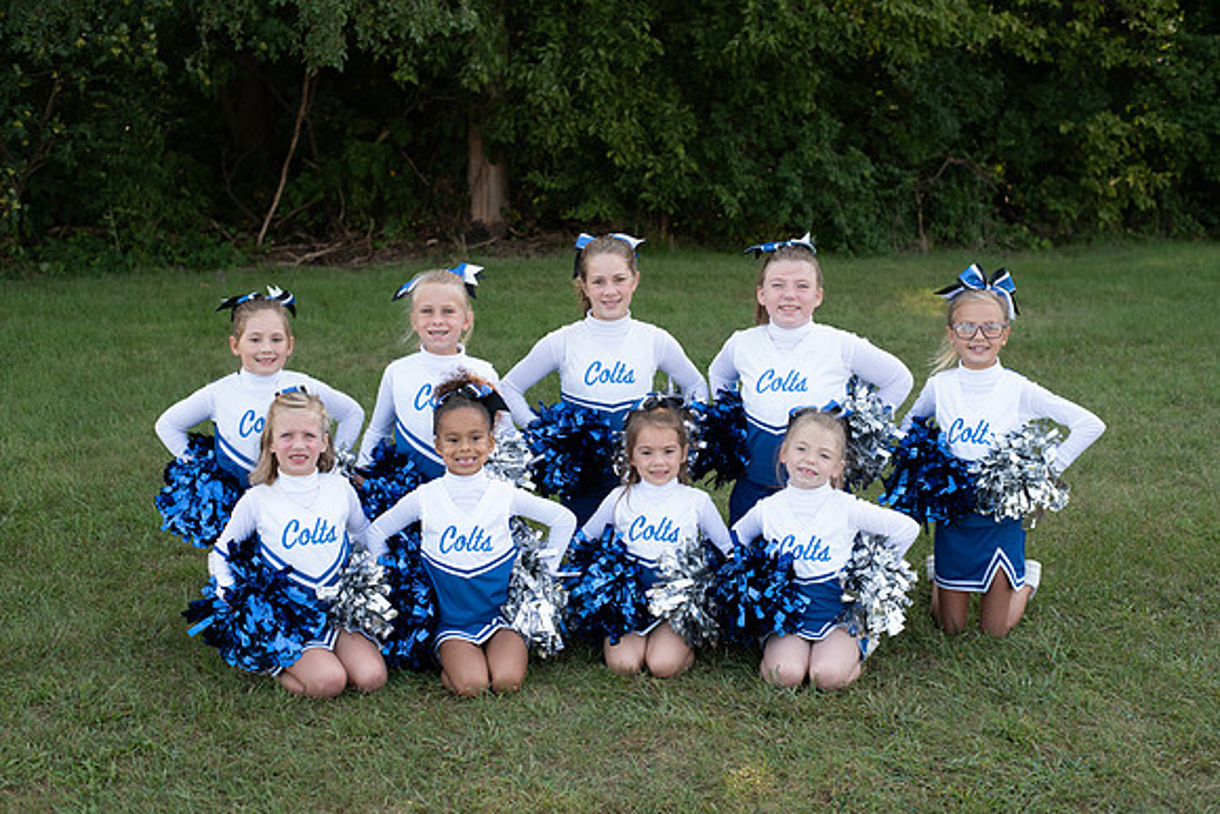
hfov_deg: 39.6
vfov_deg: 27.0
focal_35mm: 50
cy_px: 407
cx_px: 610
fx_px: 1695
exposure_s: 1/1250
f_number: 4
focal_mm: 50
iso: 800
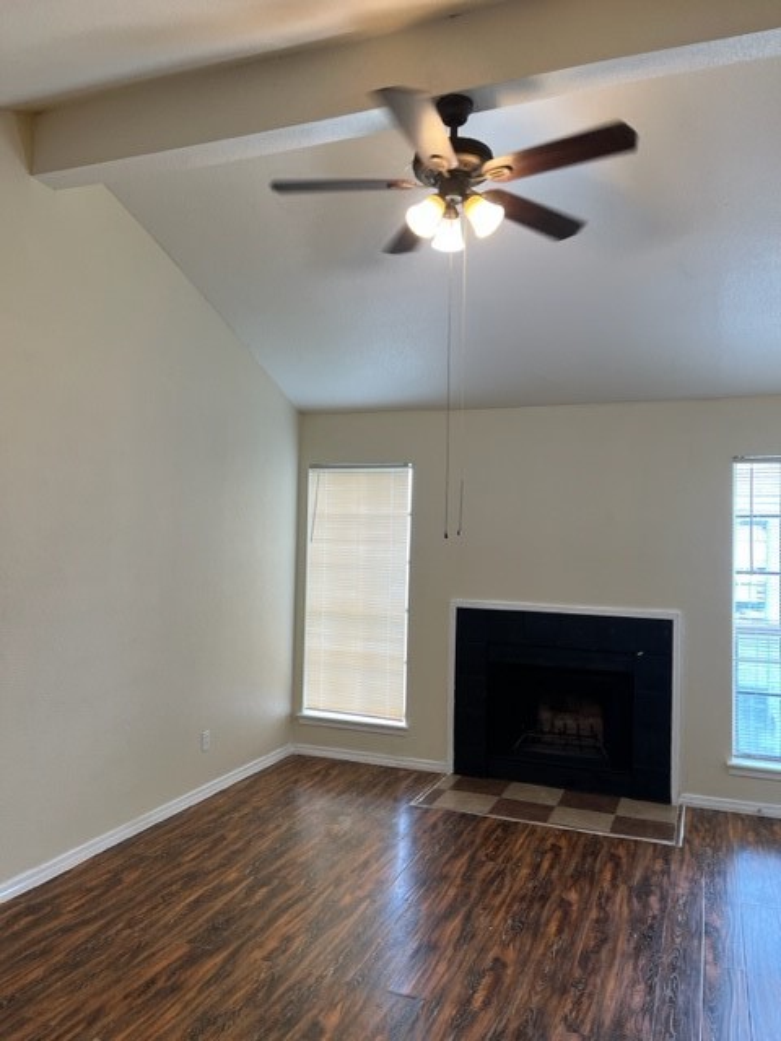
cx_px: 390
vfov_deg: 67.3
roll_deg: -1.3
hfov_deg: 53.1
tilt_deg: +2.1
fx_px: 782
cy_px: 520
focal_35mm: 26
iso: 100
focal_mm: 5.1
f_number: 1.6
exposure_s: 1/120
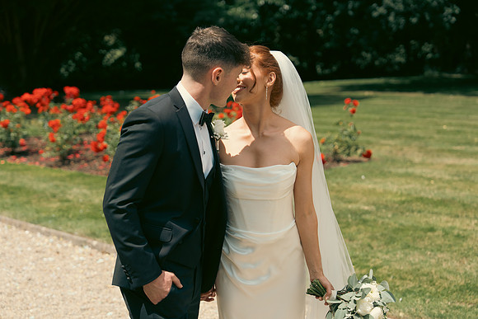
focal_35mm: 70
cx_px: 239
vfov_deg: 19.5
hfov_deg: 28.8
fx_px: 930
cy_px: 160
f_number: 3.5
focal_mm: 70
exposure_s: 1/2000
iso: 250
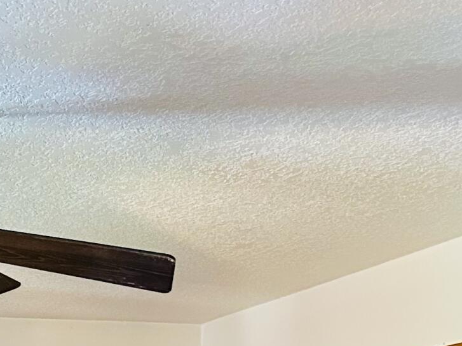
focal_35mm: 99
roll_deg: -0.9
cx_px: -272
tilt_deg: -1.3
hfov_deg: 17.4
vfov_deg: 13.6
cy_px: 590
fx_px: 1321
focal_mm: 6.86
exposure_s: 1/60
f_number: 1.78
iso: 640
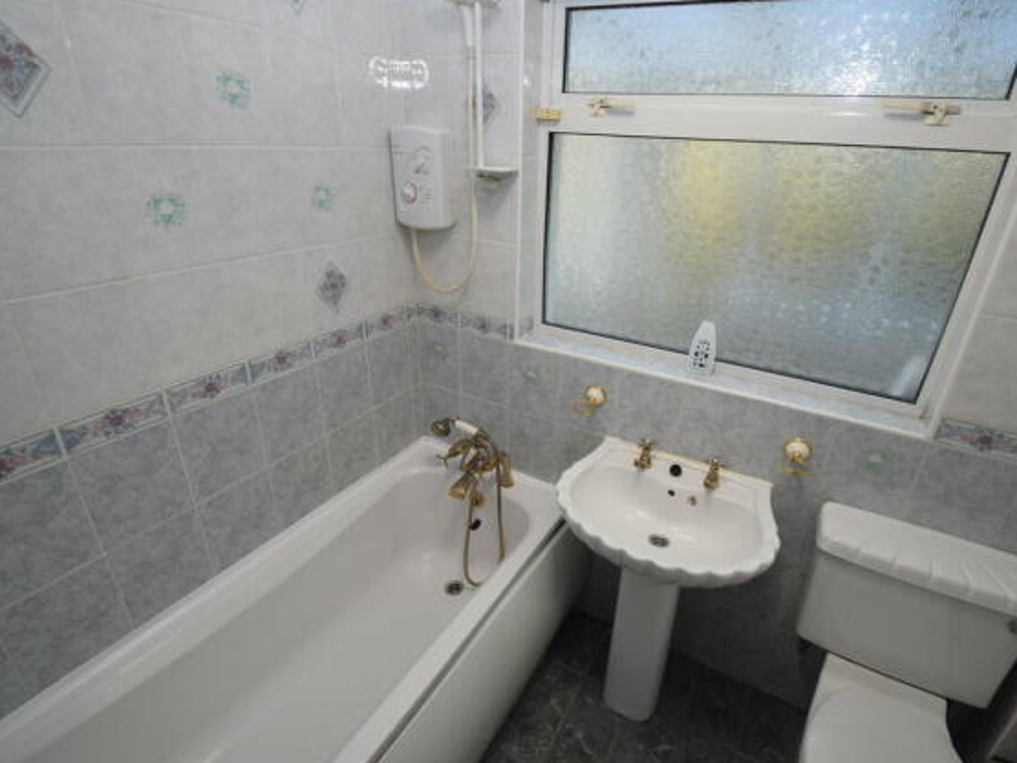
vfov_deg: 74.7
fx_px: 499
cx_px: 564
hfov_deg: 90.7
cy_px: 376
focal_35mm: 17
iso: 400
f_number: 5
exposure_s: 1/100
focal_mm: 10
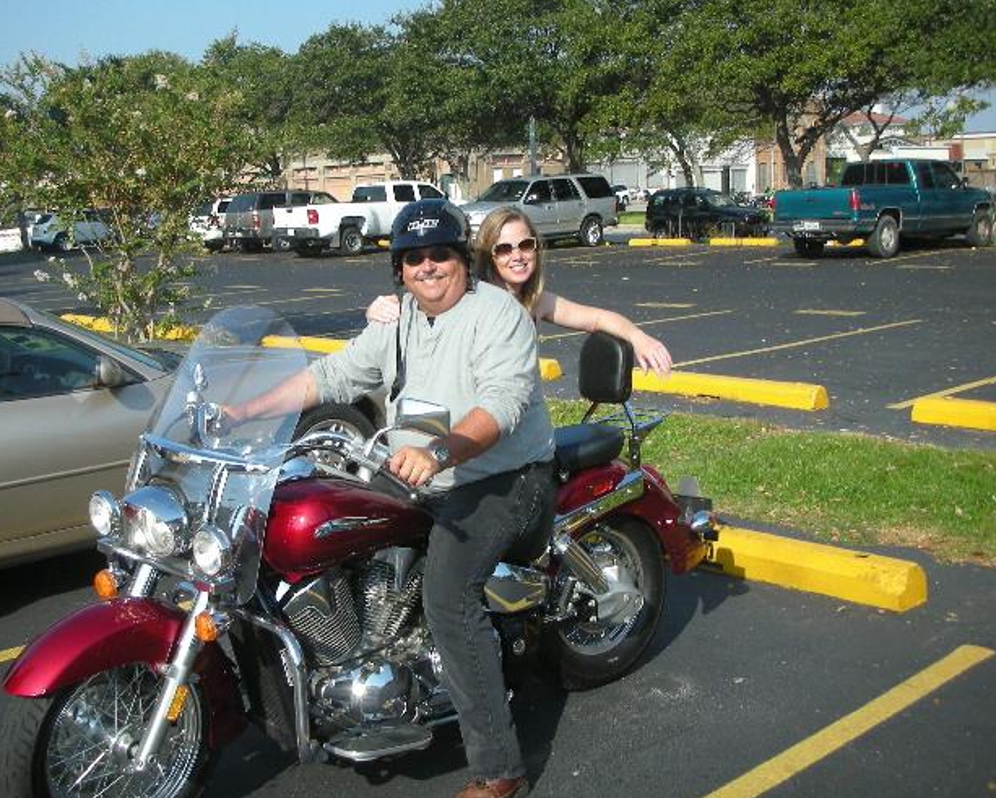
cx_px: 414
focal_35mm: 43
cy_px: 337
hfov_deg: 42.7
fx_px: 1268
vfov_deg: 34.9
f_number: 7.9
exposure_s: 1/114
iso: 75
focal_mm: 5.8
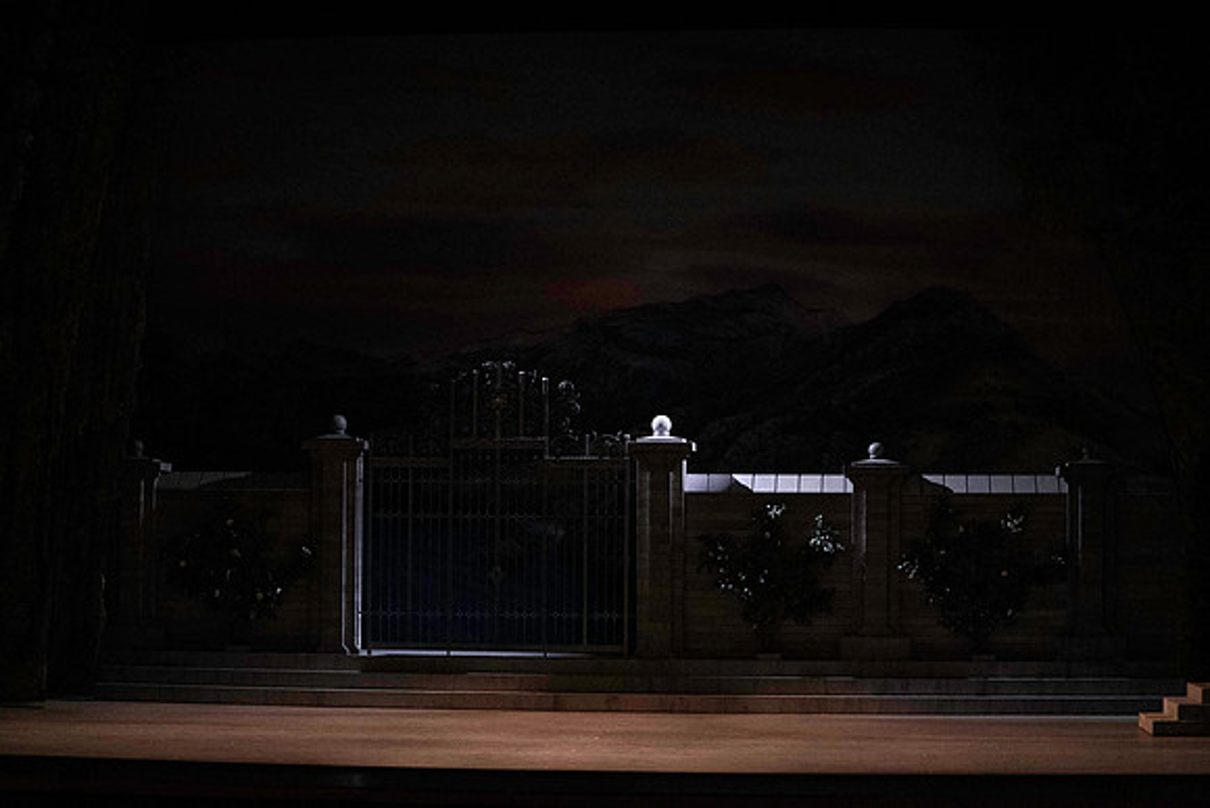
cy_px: 404
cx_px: 605
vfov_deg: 19.5
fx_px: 2353
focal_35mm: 70
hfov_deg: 28.8
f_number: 5
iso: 16000
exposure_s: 1/320
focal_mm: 70
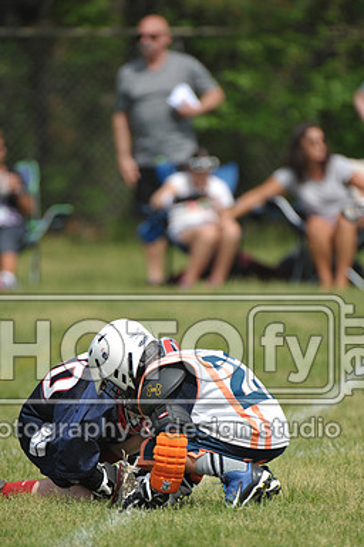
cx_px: 145
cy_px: 361
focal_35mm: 603
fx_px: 9161
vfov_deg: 3.4
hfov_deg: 2.3
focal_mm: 400
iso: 640
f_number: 4
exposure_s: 1/5000
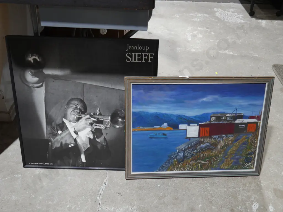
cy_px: 106
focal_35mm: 36
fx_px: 294
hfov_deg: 51.4
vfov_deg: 39.7
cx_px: 142
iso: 400
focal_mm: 18
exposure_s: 1/60
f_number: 4
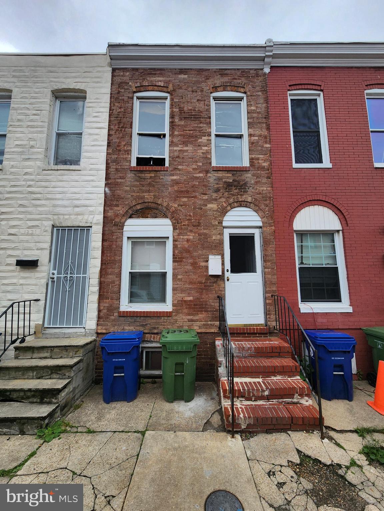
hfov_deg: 89.9
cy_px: 256
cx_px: 192
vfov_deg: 106.2
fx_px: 192
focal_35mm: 13
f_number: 2.2
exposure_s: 1/701
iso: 50
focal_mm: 2.2
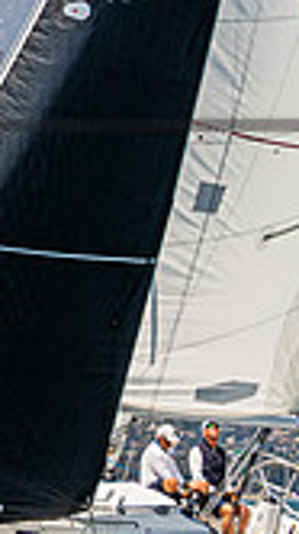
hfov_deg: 3.7
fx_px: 4567
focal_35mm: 323
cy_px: 263
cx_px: -368
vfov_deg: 6.7
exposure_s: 1/1600
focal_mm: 70
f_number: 8
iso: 500
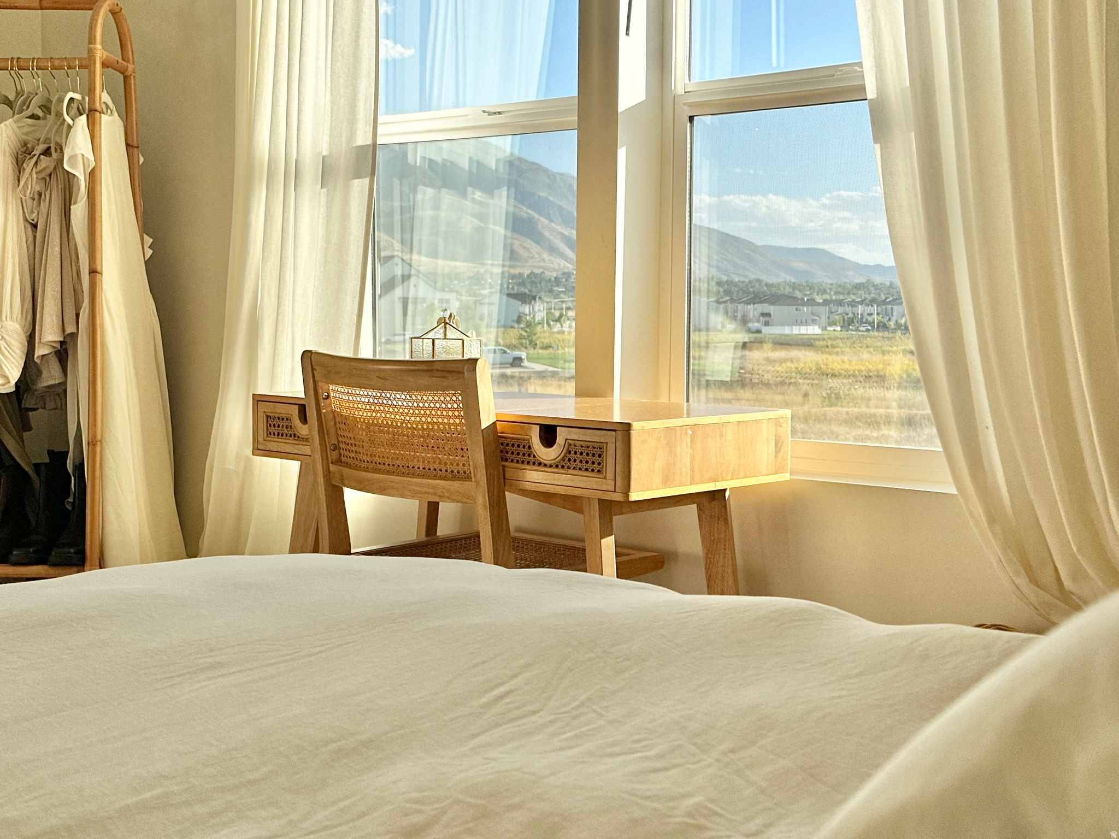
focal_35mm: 48
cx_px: 560
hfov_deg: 39.7
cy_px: 420
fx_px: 1552
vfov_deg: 30.3
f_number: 1.78
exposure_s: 1/3058
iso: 64
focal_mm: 6.86
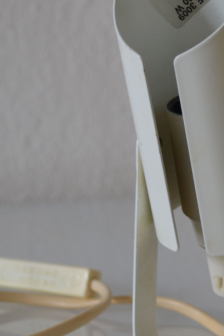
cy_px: 163
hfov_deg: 13.0
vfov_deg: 19.8
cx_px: 268
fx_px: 961
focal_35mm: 103
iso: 400
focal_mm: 24
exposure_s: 1/60
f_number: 4
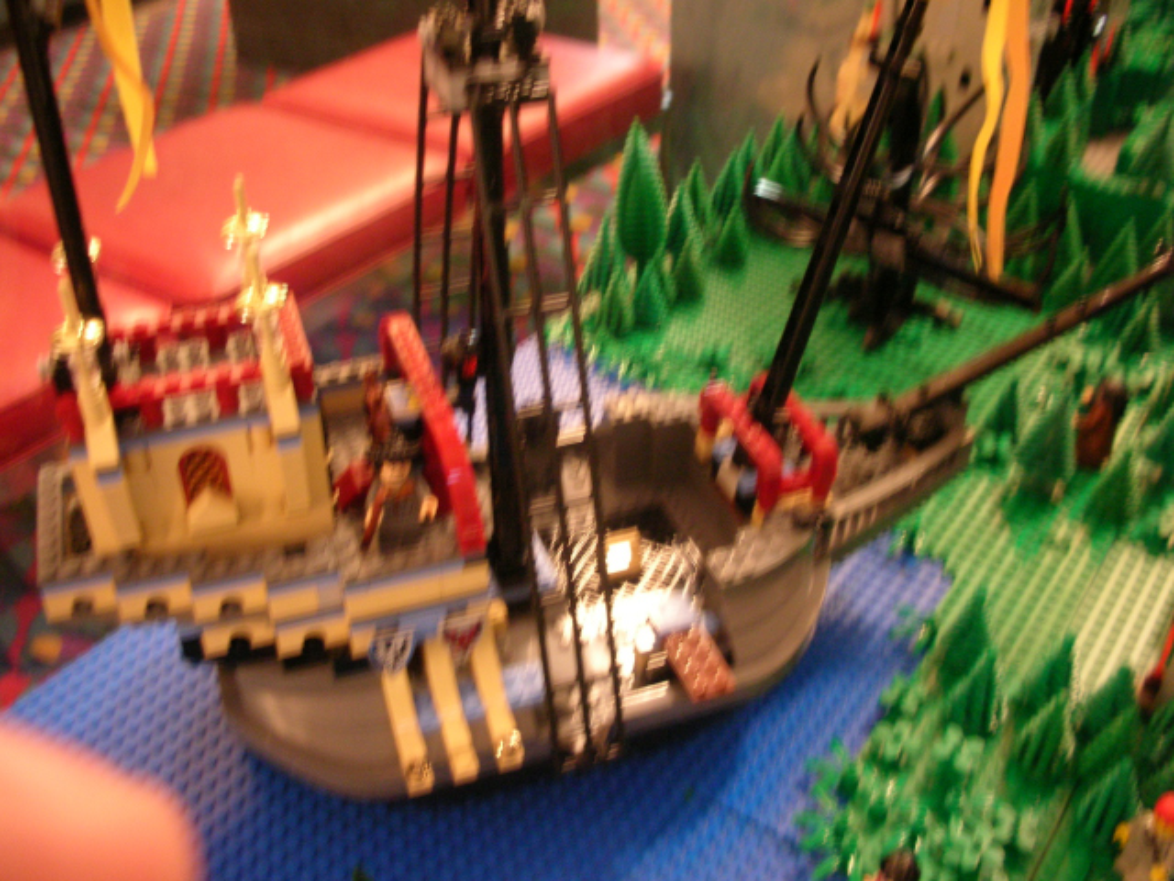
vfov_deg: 40.7
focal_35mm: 35
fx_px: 1187
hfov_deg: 52.6
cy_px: 440
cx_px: 587
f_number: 3
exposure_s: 1
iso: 200
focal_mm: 5.8
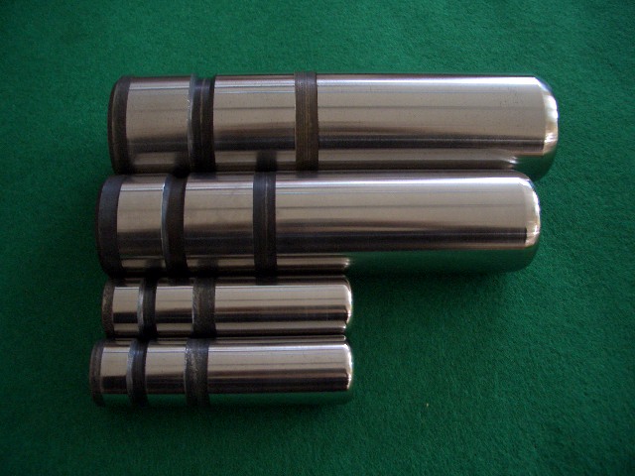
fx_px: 642
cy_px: 238
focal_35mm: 35
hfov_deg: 52.6
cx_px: 318
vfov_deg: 40.7
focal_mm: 5.8
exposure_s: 1/8
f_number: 2.6
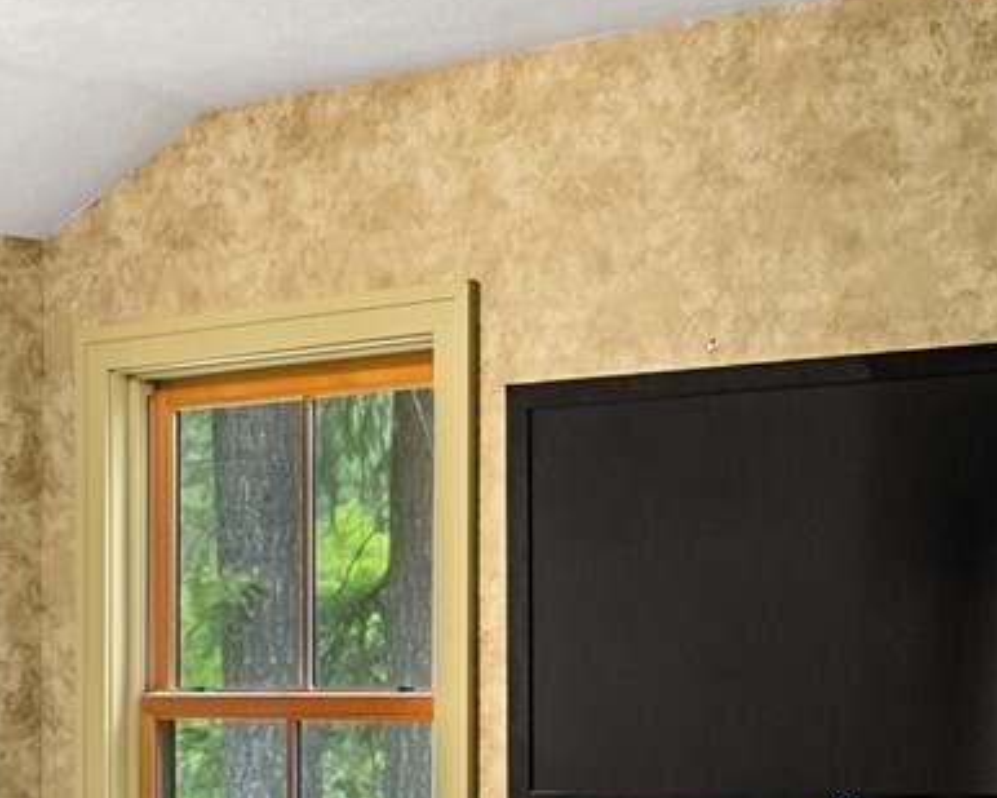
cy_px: 679
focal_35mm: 99
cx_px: 182
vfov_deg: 15.4
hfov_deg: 19.1
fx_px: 2922
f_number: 2.8
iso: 400
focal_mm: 24
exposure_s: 1/15
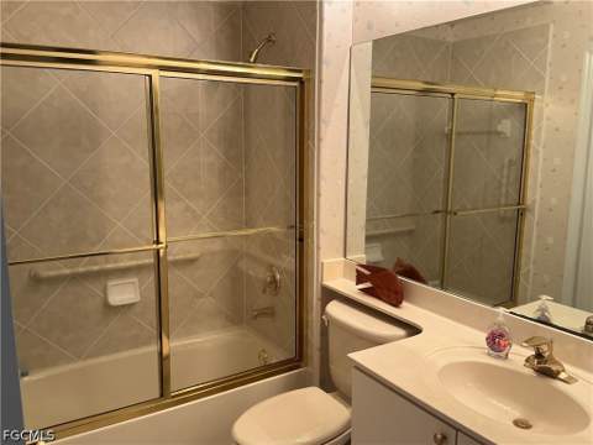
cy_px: 222
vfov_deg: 49.7
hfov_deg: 63.4
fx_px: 480
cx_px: 296
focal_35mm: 28
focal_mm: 3
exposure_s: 1/60
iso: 80
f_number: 1.8
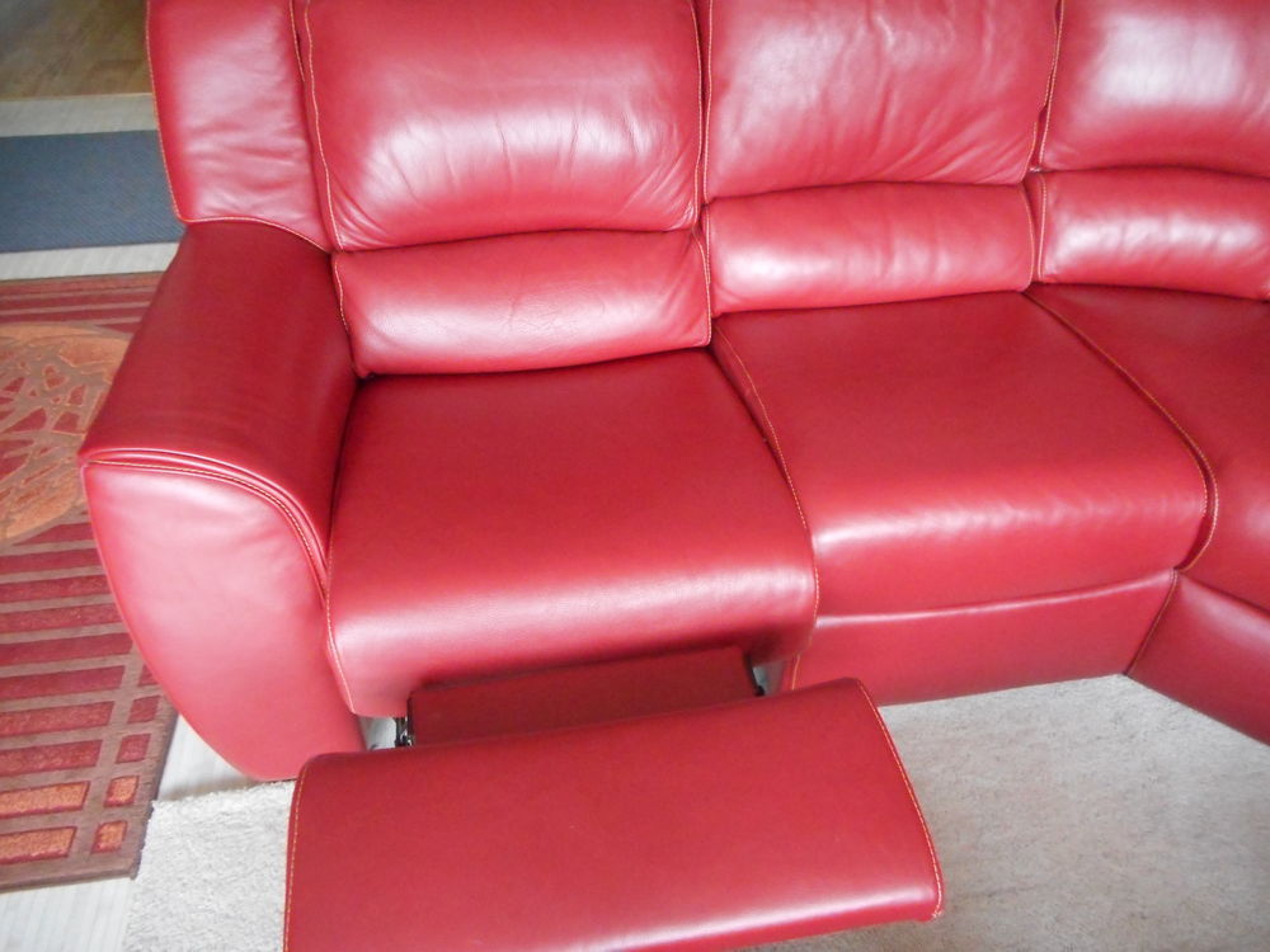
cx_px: 635
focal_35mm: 25
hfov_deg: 69.4
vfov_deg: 54.9
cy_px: 476
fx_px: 917
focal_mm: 4.5
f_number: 3.7
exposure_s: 1/50
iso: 800
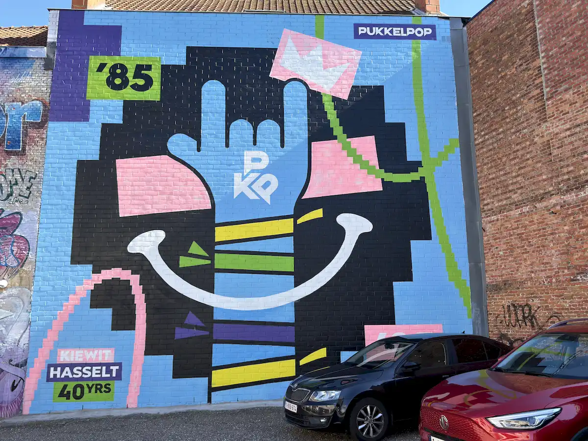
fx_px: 493
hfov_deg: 61.7
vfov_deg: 48.2
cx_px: 294
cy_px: 220
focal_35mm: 29
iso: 64
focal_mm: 6.76
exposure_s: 1/989
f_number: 1.78
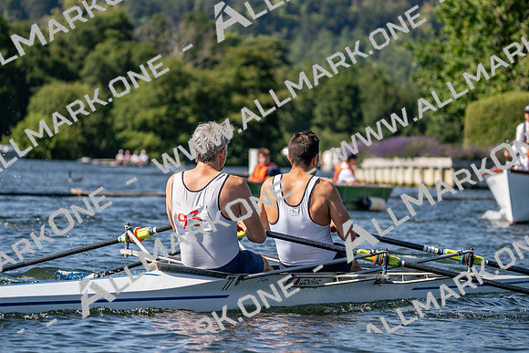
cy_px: 176
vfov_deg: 6.9
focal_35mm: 200
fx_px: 2939
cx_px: 264
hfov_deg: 10.3
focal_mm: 200
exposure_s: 1/1600
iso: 250
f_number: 5.6
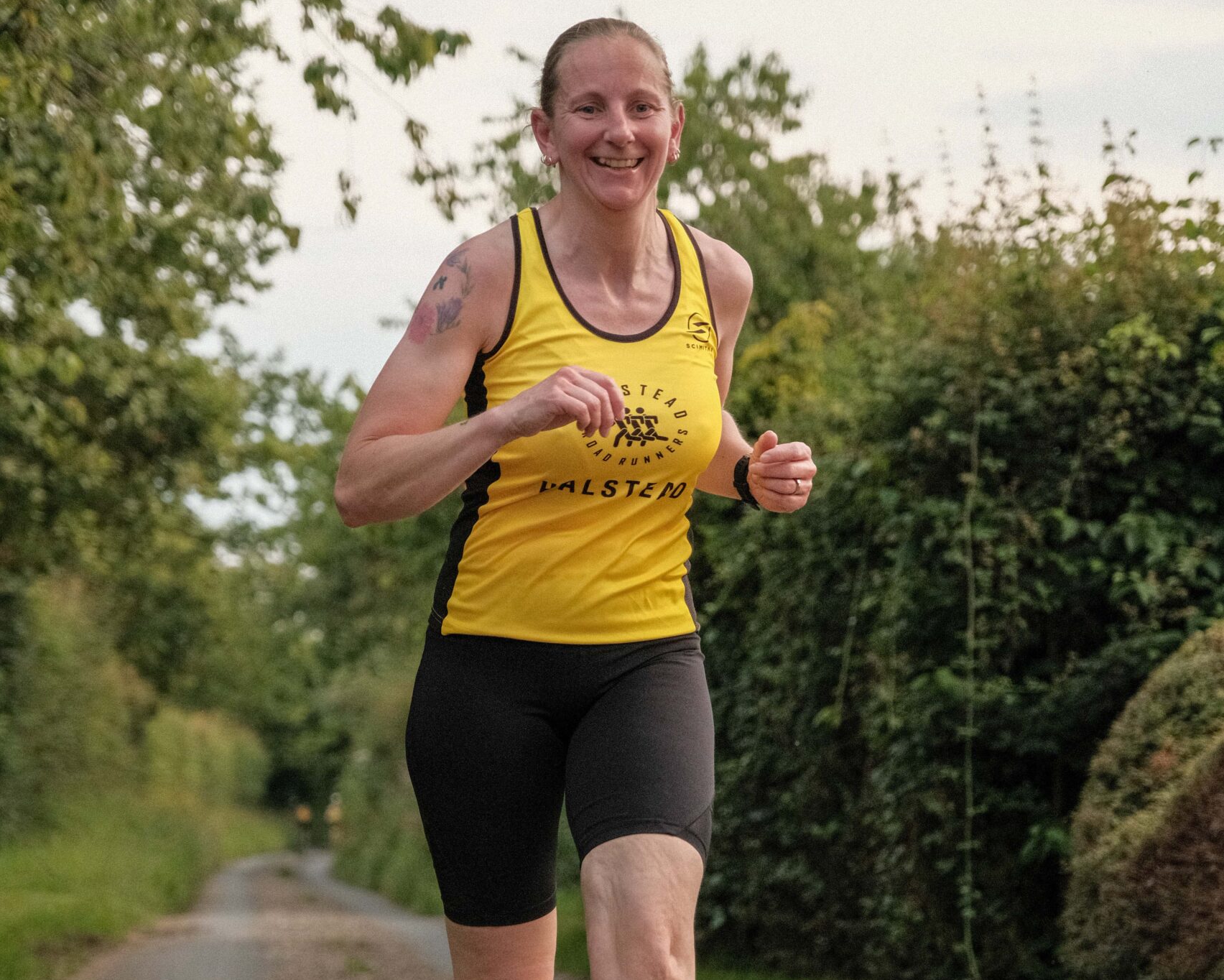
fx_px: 4239
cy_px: 678
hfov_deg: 16.4
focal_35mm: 117
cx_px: 612
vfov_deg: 13.2
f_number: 2.8
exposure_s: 1/1250
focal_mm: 55
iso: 2500
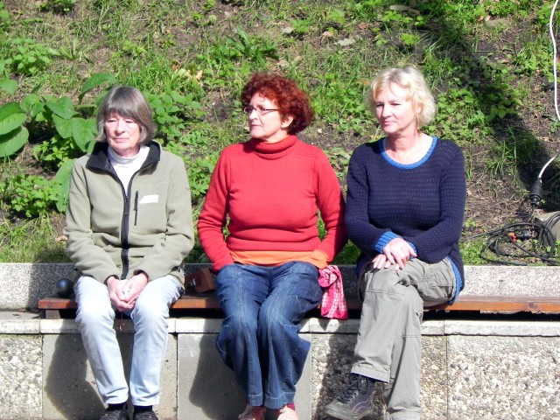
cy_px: 210
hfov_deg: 8.0
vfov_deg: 6.0
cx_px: 280
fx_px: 3996
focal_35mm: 247
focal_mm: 44
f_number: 5
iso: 160
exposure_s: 1/218
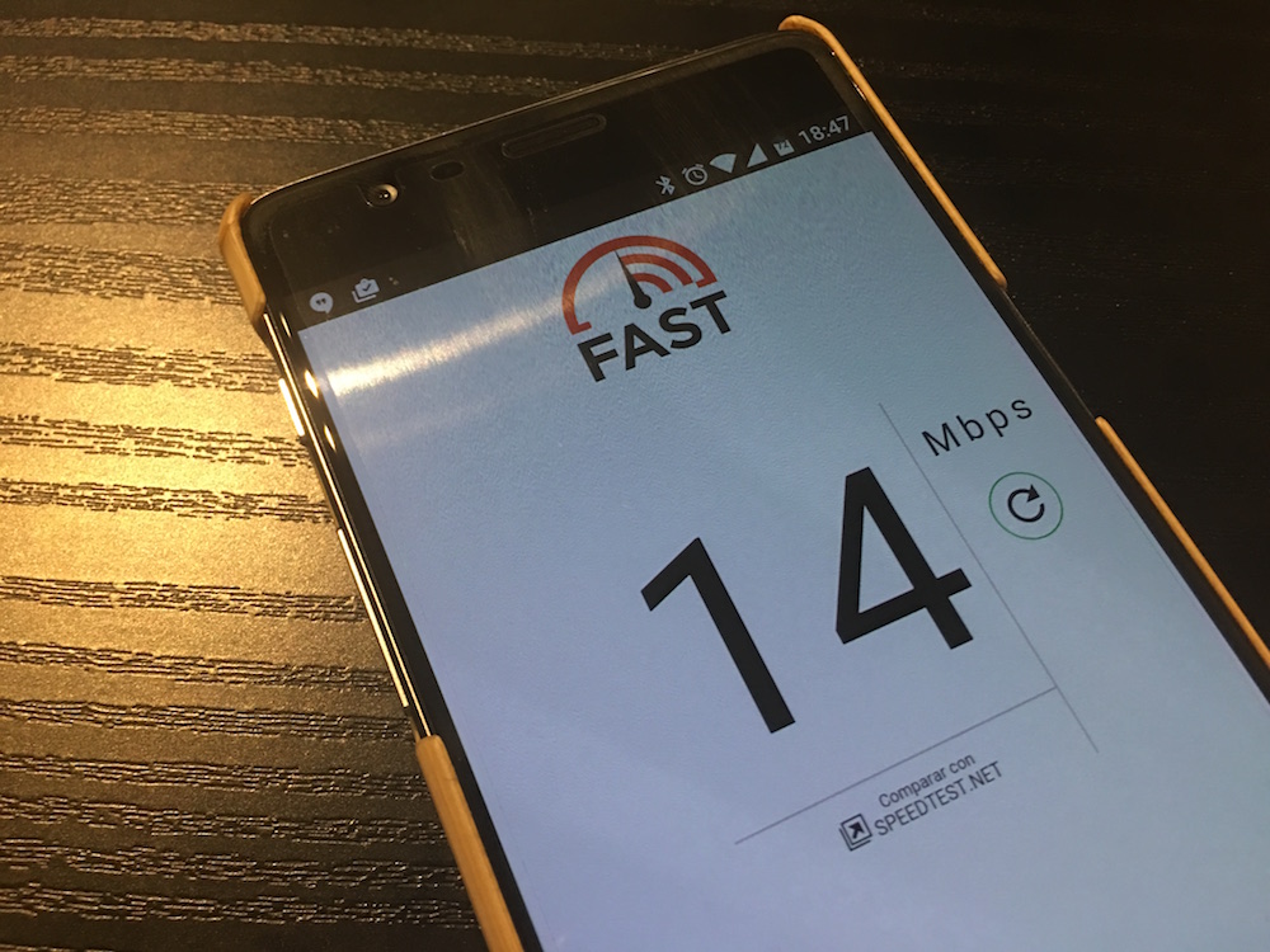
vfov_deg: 48.2
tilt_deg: -63.9
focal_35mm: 29
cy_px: 476
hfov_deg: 61.7
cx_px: 635
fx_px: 1064
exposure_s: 1/4
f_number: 2.2
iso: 100
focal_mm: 4.15
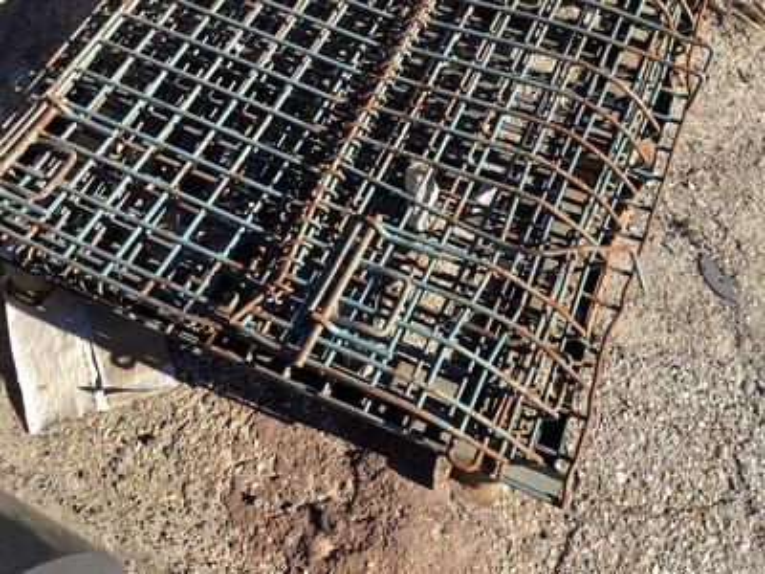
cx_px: 382
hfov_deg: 58.4
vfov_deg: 45.4
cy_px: 287
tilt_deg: -65.3
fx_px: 685
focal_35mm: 31
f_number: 2.4
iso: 25
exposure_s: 1/395
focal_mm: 3.3
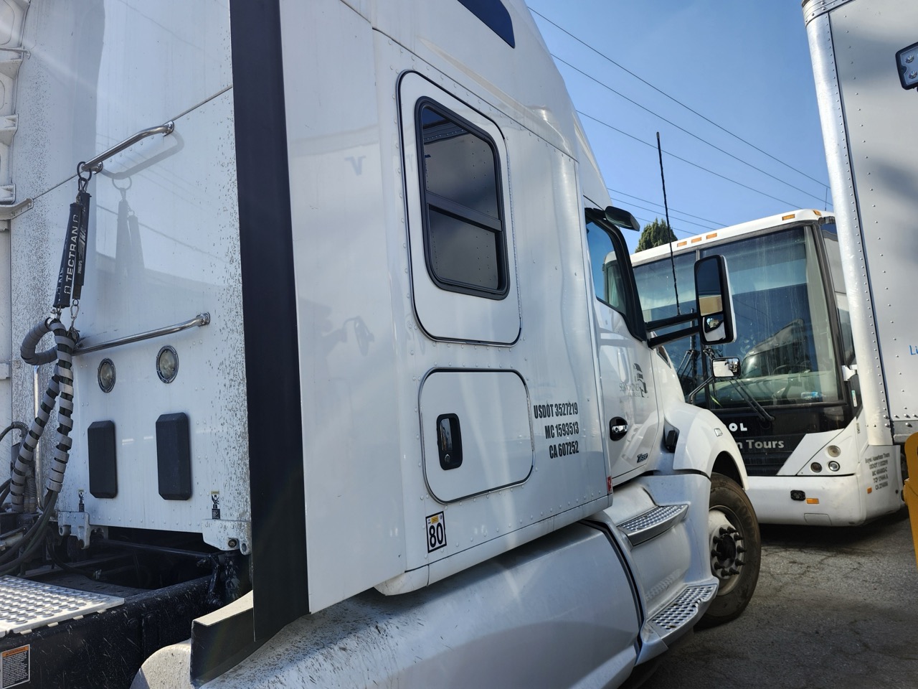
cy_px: 344
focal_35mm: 23
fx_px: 610
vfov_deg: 58.9
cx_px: 459
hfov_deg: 73.9
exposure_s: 1/871
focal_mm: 5.54
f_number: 1.8
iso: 25
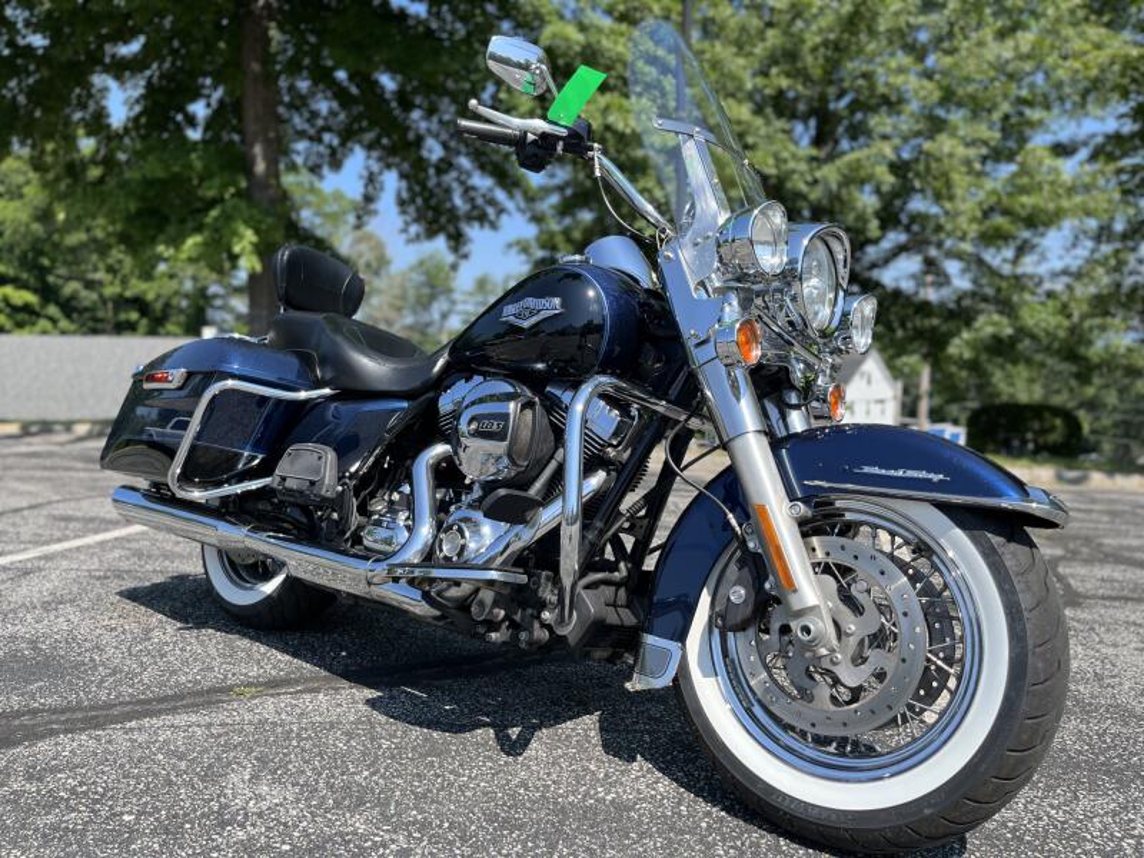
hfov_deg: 67.3
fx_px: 859
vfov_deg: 53.1
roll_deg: +0.2
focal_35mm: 26
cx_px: 572
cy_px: 429
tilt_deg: -5.3
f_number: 1.6
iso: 50
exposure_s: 1/1721
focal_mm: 5.1
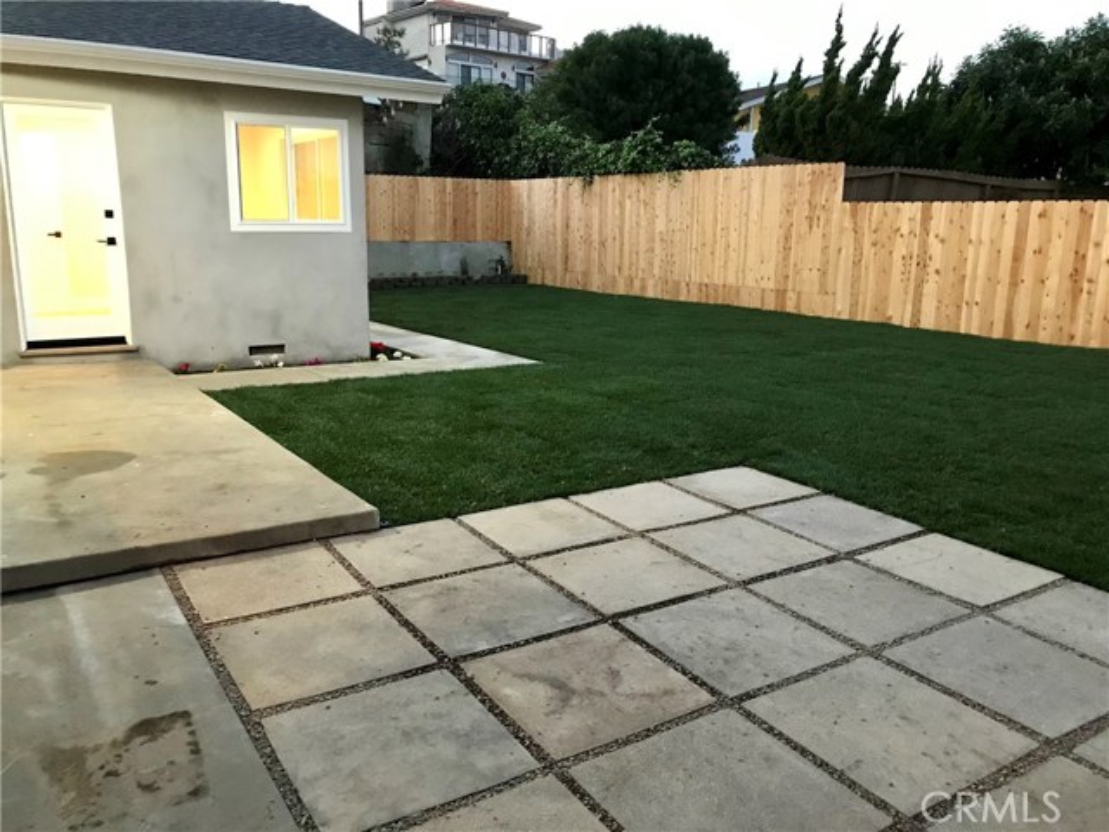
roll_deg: -1.6
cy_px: 416
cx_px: 554
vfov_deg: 49.7
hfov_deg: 63.4
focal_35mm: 28
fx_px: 897
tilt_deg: -12.1
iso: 100
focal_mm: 3.99
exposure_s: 1/15
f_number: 1.8
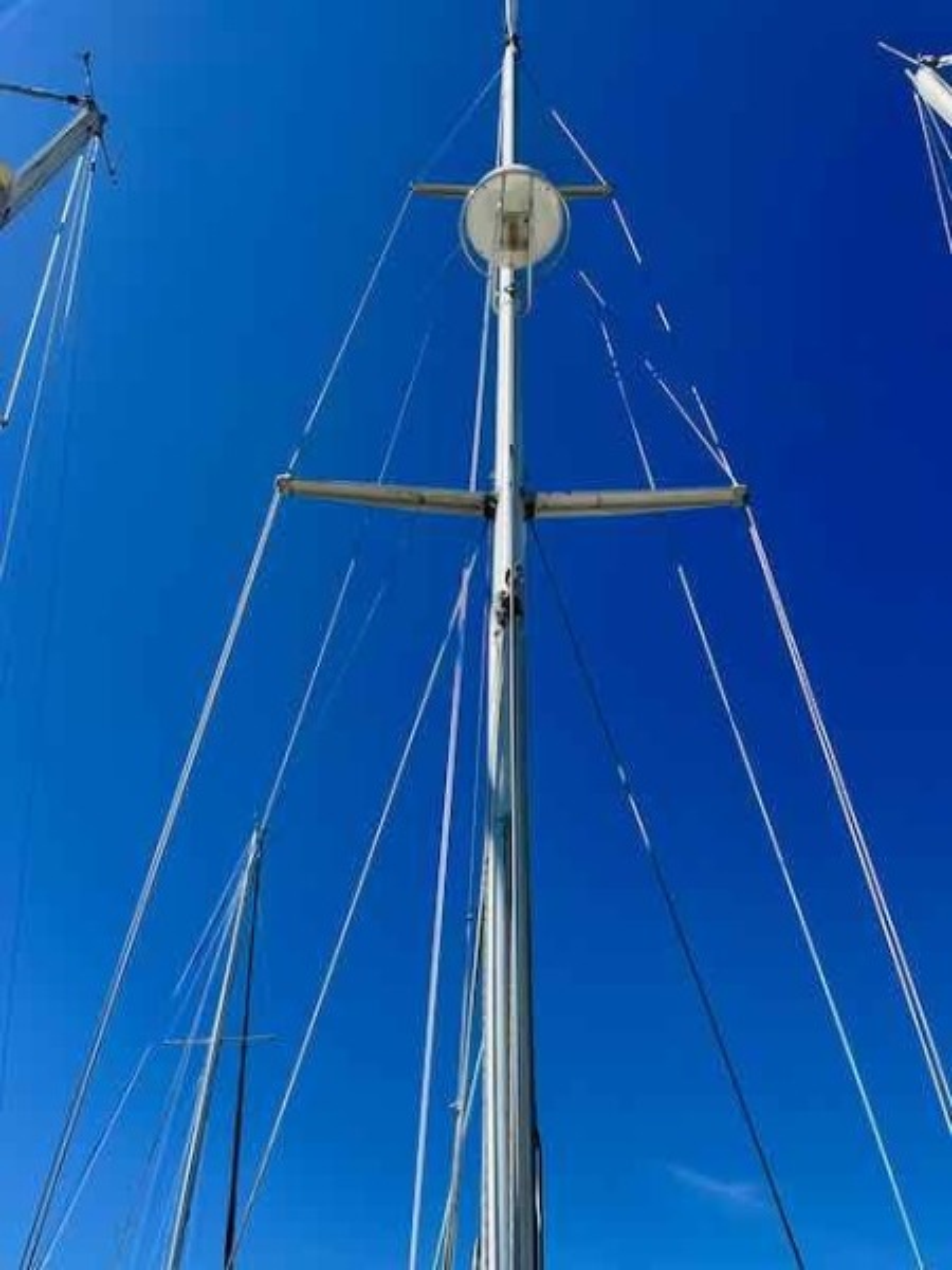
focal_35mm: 26
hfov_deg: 53.1
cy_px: 635
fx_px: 953
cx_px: 476
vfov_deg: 67.3
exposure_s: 1/3401
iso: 32
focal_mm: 4.2
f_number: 1.6
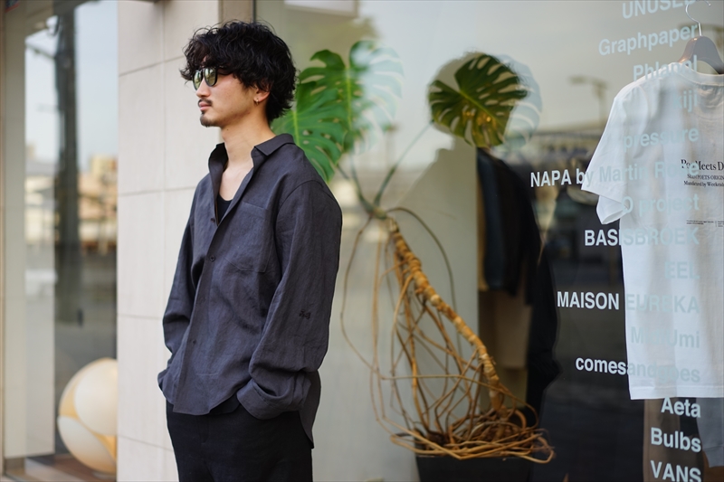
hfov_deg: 36.3
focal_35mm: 55
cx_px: 362
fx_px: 1106
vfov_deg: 24.6
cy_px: 241
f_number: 2
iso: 100
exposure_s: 1/250
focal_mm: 55
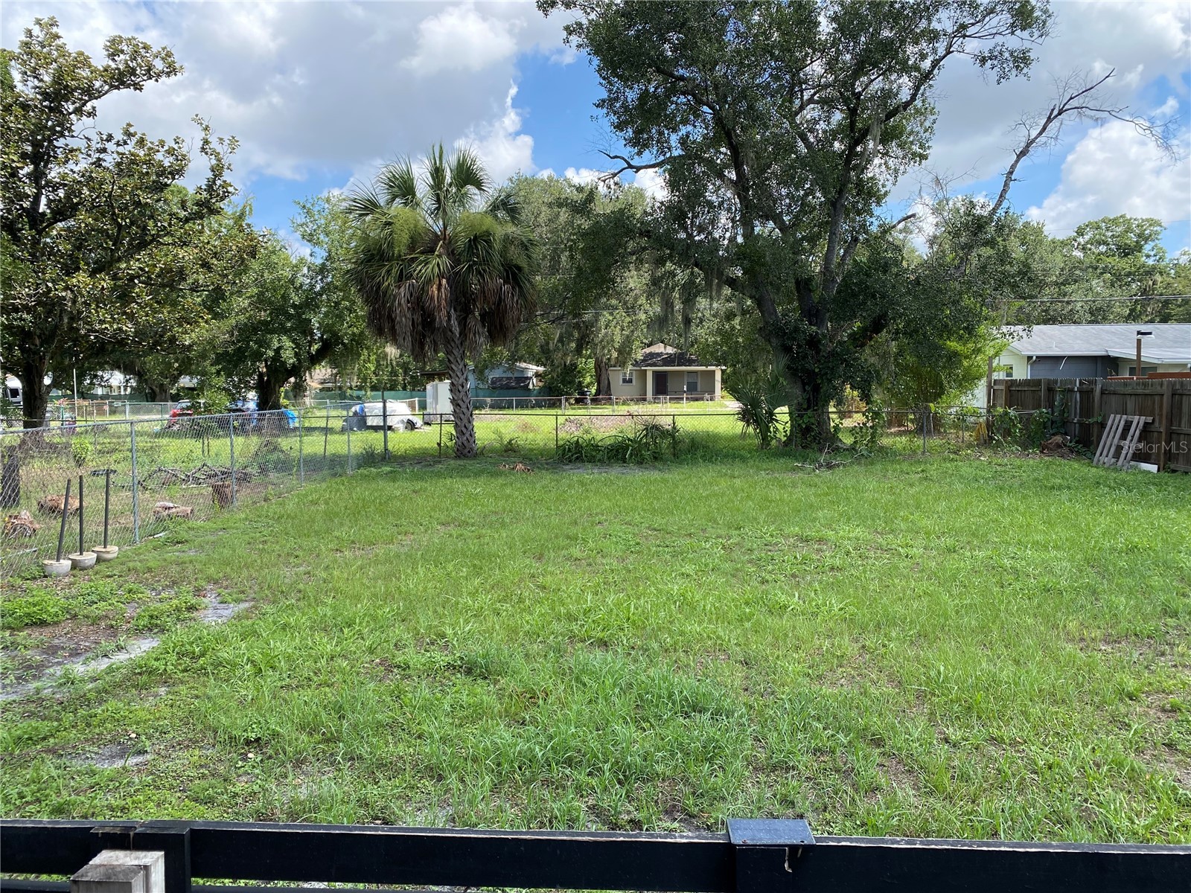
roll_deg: +0.2
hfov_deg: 67.3
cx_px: 596
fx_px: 895
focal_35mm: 26
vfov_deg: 53.1
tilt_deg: -3.9
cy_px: 446
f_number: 1.8
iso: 32
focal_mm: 4.25
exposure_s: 1/833
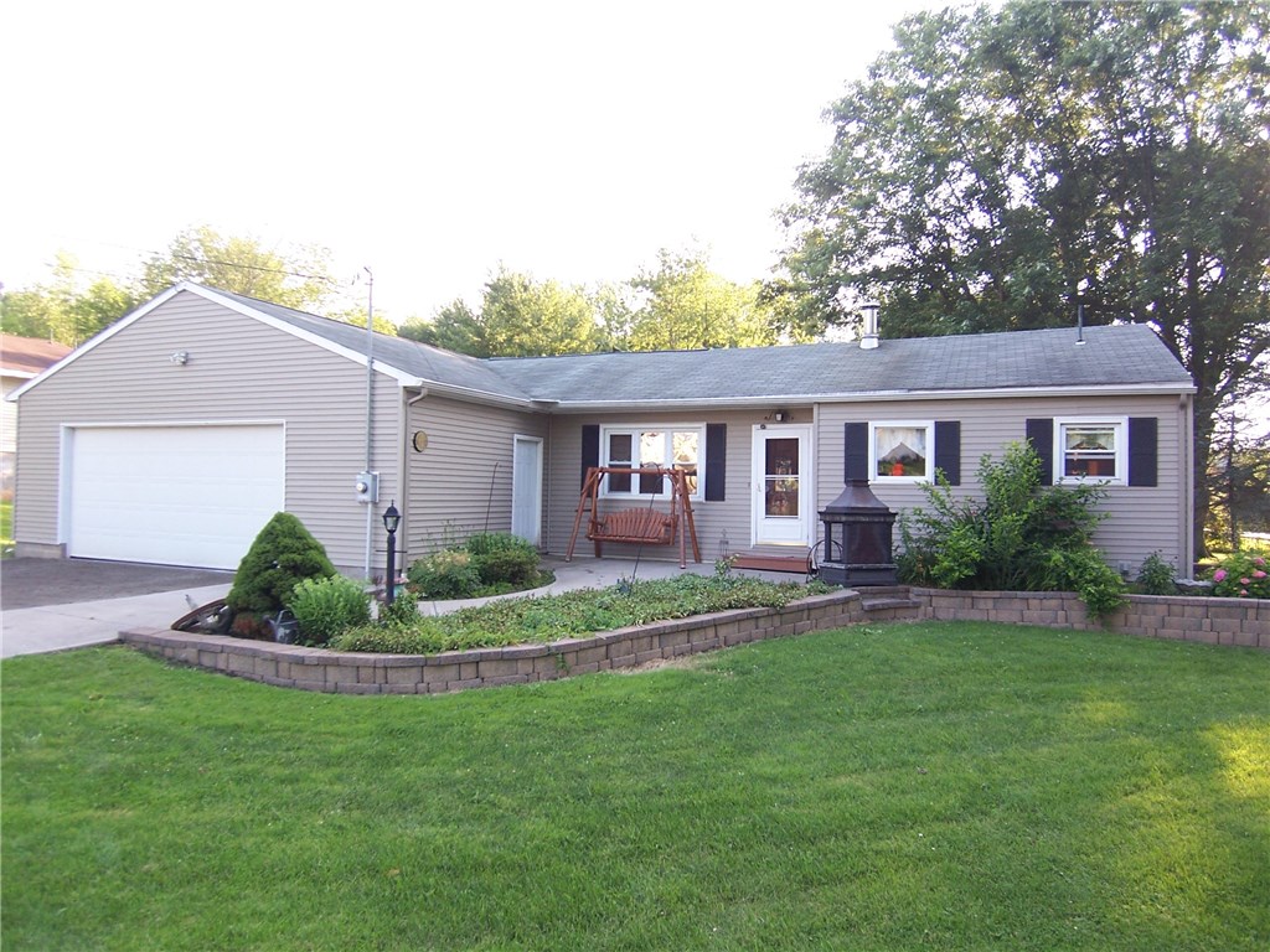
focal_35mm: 23
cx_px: 635
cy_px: 476
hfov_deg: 73.9
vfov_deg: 58.9
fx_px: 844
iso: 64
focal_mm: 3.8
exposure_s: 1/80
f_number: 2.8
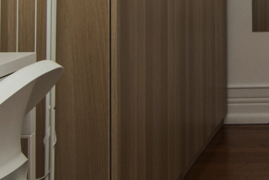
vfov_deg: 13.7
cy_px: -78
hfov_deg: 18.7
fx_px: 711
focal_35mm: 95
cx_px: 415
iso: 100
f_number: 8
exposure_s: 1/60
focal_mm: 10
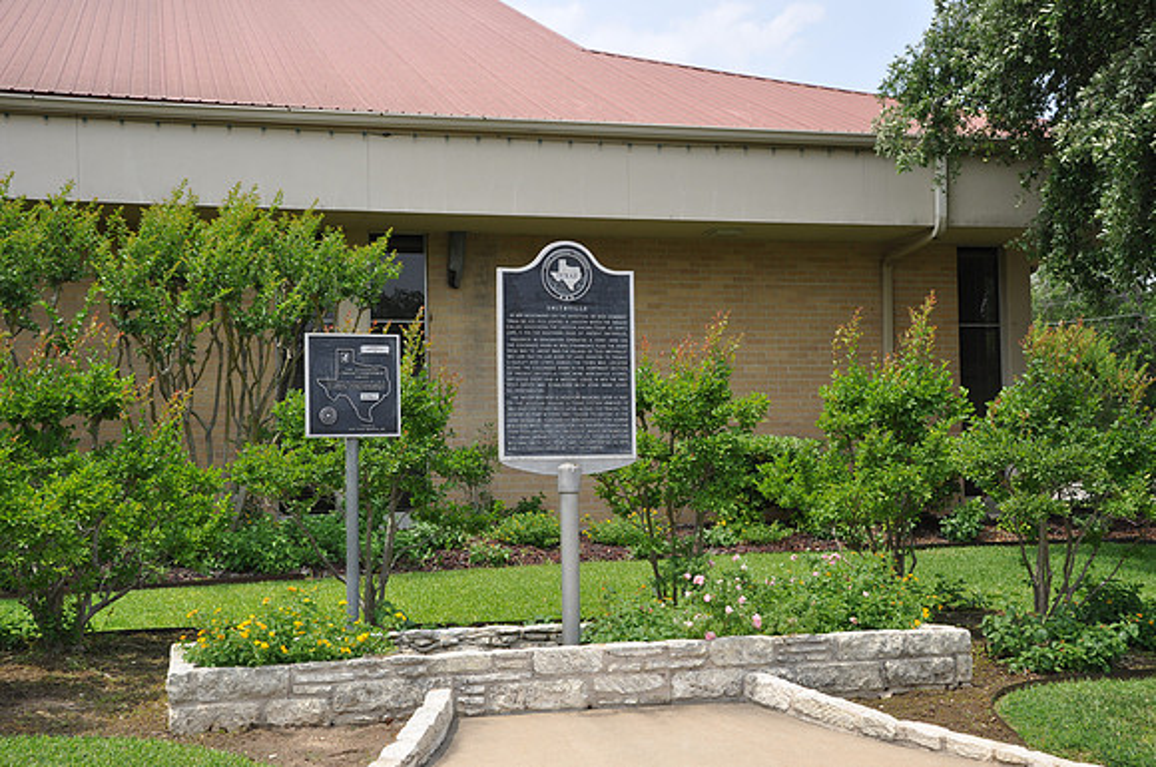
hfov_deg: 43.7
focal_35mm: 45
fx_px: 1443
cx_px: 578
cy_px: 384
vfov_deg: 29.8
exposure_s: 1/160
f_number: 6.3
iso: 200
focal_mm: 30
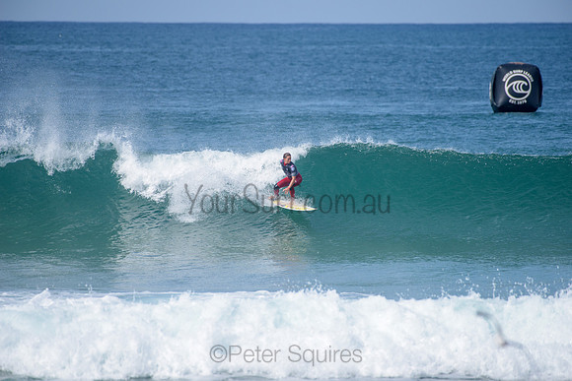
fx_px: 7946
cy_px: 190
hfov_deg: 4.1
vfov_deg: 2.8
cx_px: 286
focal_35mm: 500
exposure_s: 1/2500
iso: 250
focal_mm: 500
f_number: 6.3
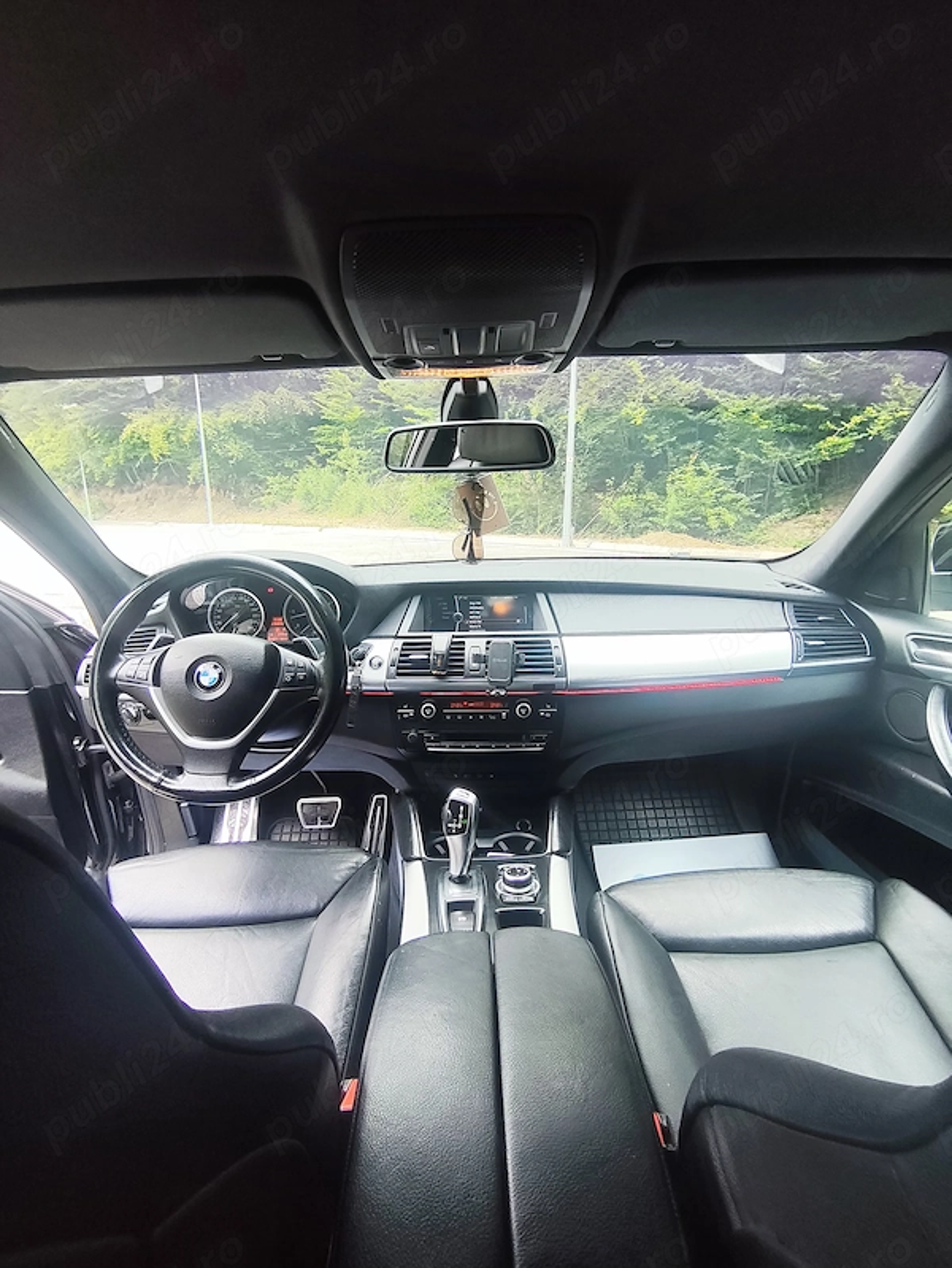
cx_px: 476
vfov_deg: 98.1
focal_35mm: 15
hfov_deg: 81.8
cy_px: 634
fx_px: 550
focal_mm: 1.65
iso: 64
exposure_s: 1/100
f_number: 2.2
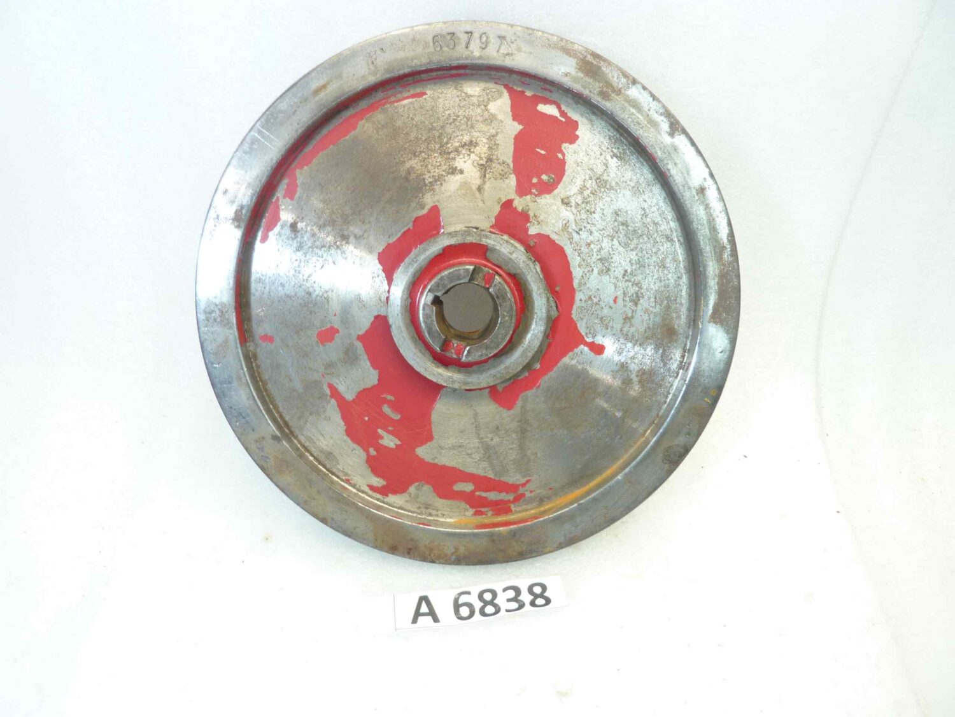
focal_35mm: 25
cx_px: 478
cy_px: 358
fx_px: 690
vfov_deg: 54.9
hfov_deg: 69.4
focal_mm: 4.1
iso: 80
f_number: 3.3
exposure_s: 1/13
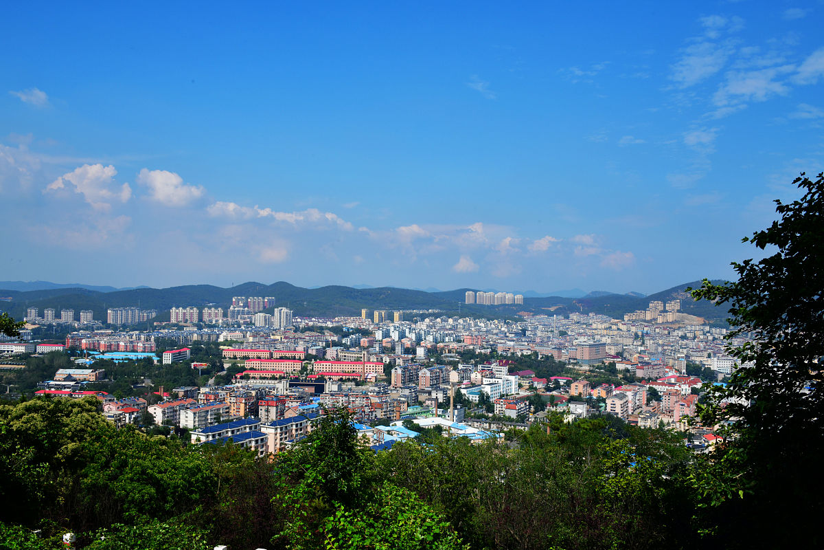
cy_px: 275
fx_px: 732
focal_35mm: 32
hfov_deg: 58.7
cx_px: 412
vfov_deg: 41.1
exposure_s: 1/200
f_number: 18
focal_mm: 32
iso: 200
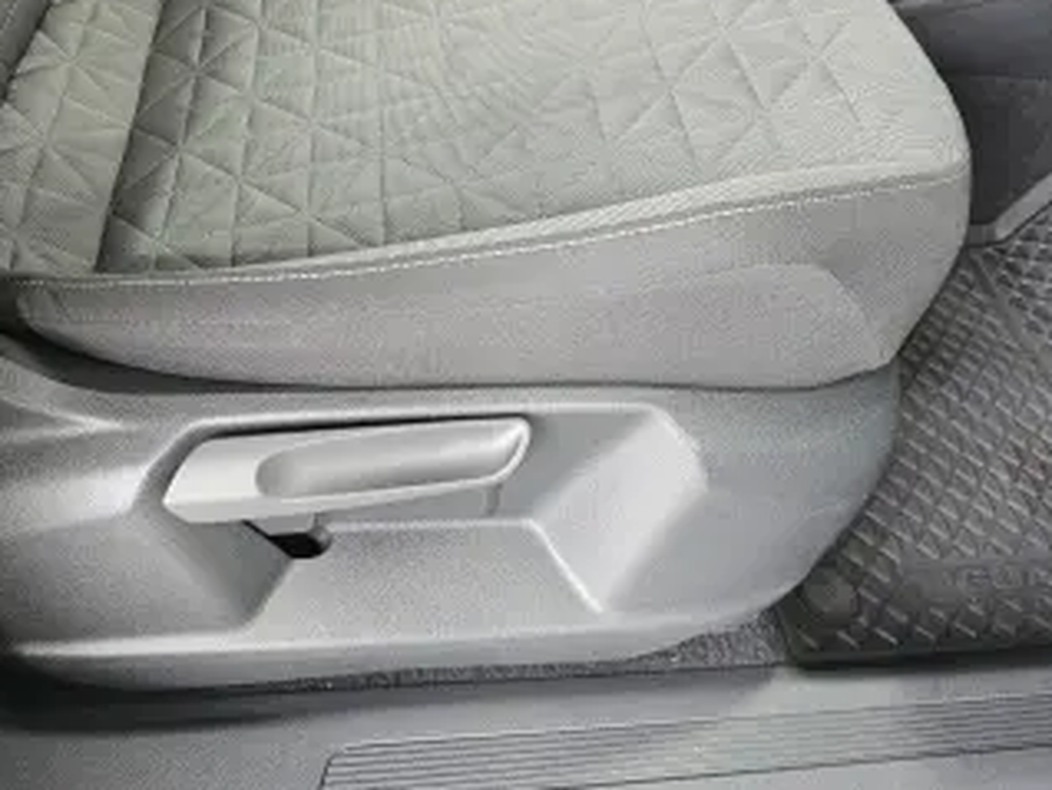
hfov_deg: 67.2
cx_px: 506
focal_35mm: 26
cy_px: 370
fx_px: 791
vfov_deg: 53.1
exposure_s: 1/100
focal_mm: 6.3
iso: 640
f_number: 1.7
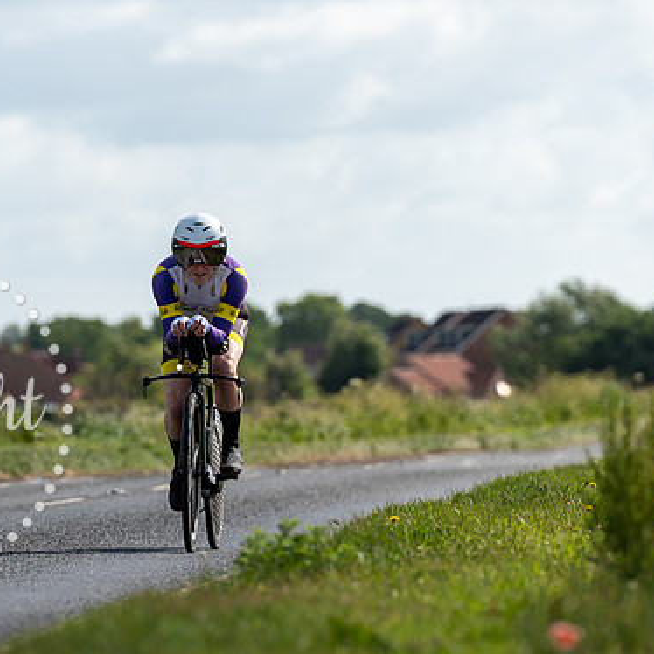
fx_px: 8165
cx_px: 208
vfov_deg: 4.6
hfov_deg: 4.6
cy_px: 454
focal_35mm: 382
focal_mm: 191
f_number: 4
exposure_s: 1/1000
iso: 100
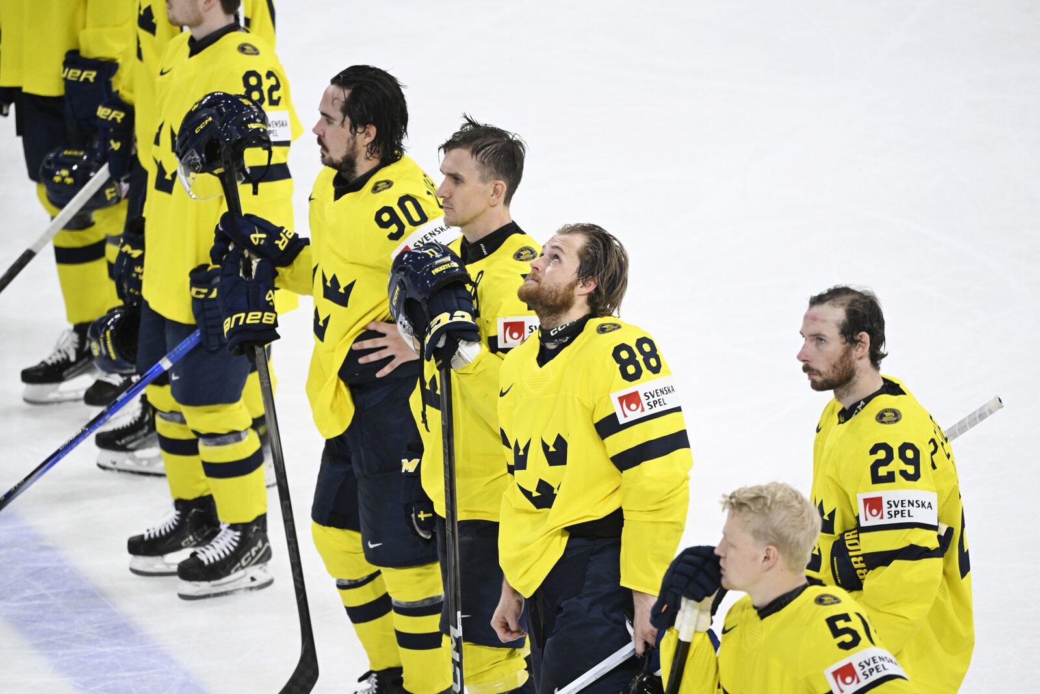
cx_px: 520
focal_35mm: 480
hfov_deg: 4.3
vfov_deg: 2.9
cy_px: 347
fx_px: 13867
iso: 3200
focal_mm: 480
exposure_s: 1/500
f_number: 5.6
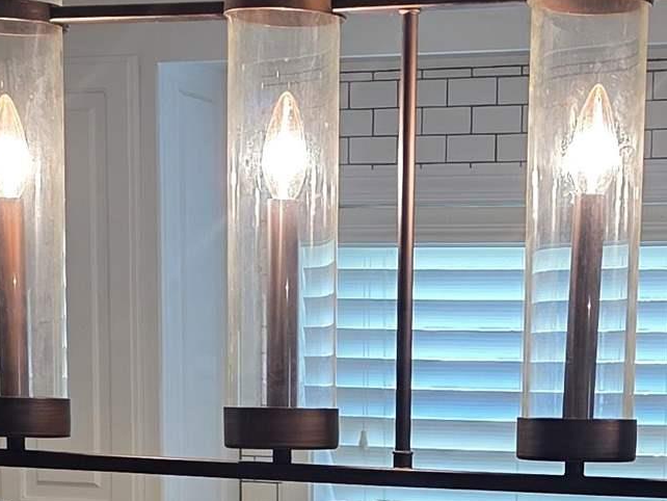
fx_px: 2120
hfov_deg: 17.7
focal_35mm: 110
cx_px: 536
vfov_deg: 12.8
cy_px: 739
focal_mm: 6.3
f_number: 1.7
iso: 125
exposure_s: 1/120
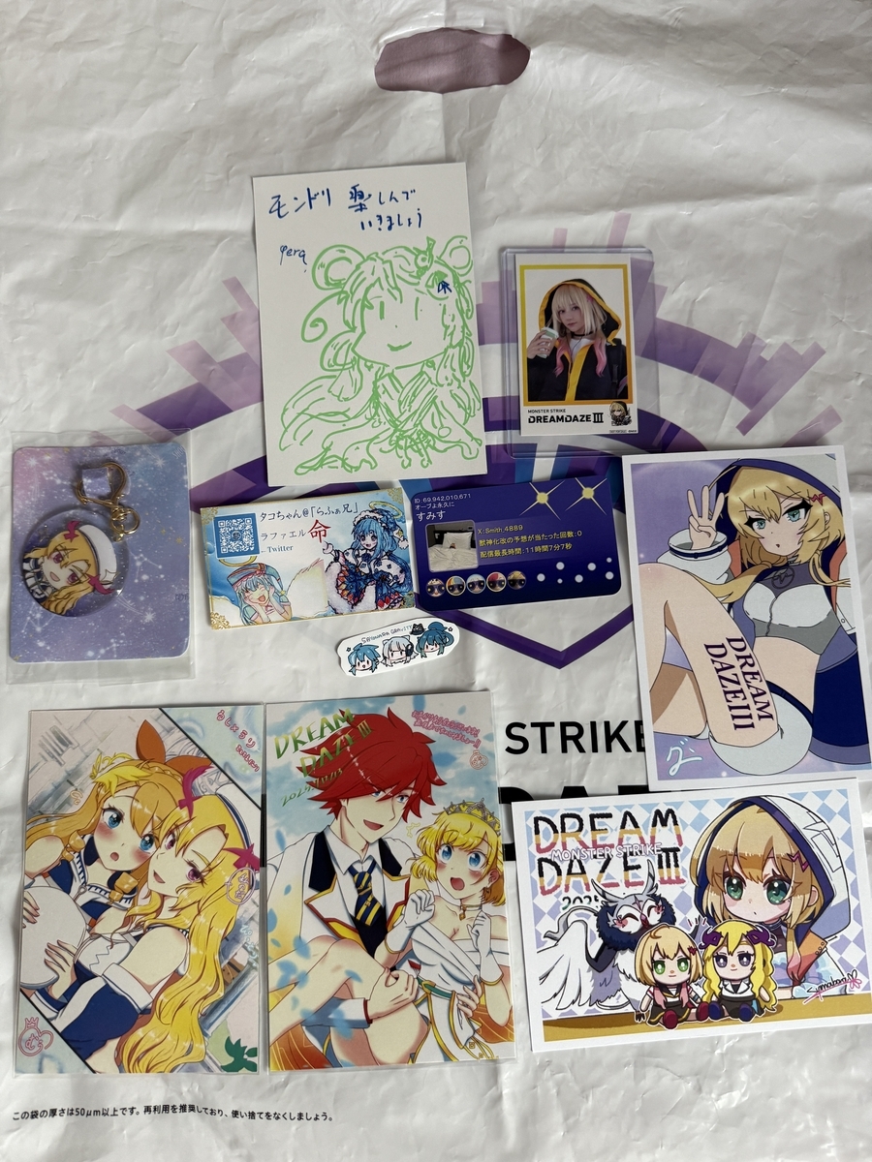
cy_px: 581
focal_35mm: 24
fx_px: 806
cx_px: 436
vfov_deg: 71.6
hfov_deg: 56.8
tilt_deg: -83.9
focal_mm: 6.76
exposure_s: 1/60
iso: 200
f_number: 1.78
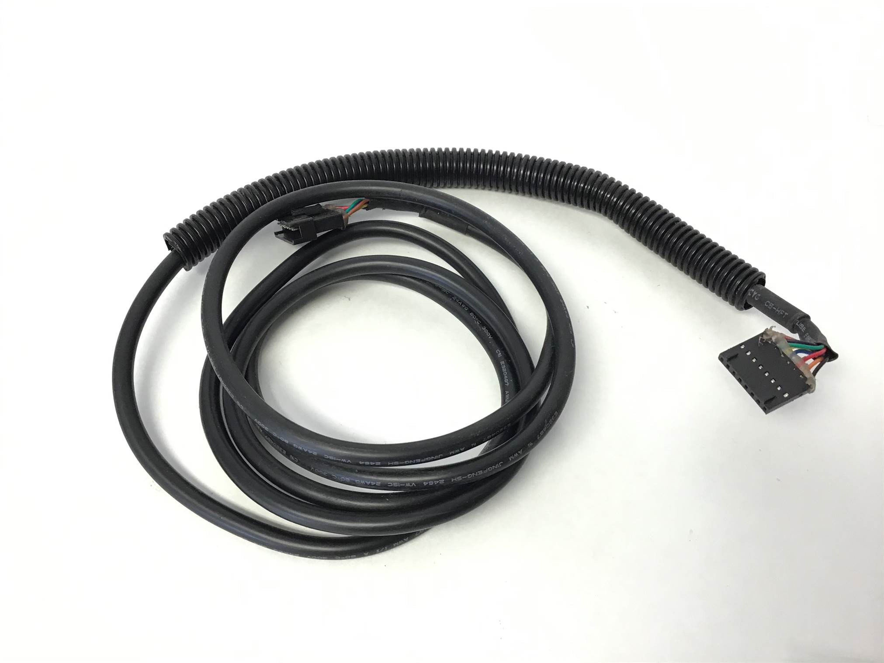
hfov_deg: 58.4
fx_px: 792
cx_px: 442
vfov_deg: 45.4
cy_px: 332
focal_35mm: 31
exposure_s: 1/33
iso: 40
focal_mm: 3.3
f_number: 2.4
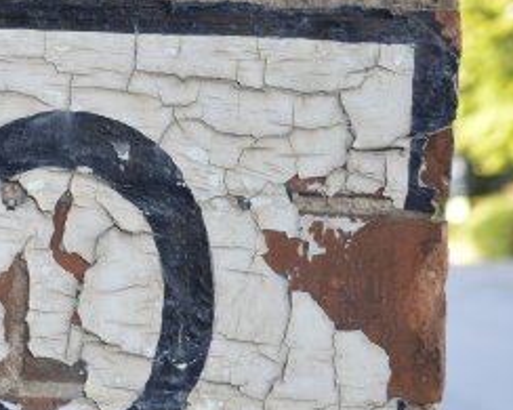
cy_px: 289
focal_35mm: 113
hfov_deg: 16.3
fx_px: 1715
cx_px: -103
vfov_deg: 13.6
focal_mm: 32
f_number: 5
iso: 400
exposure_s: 1/100
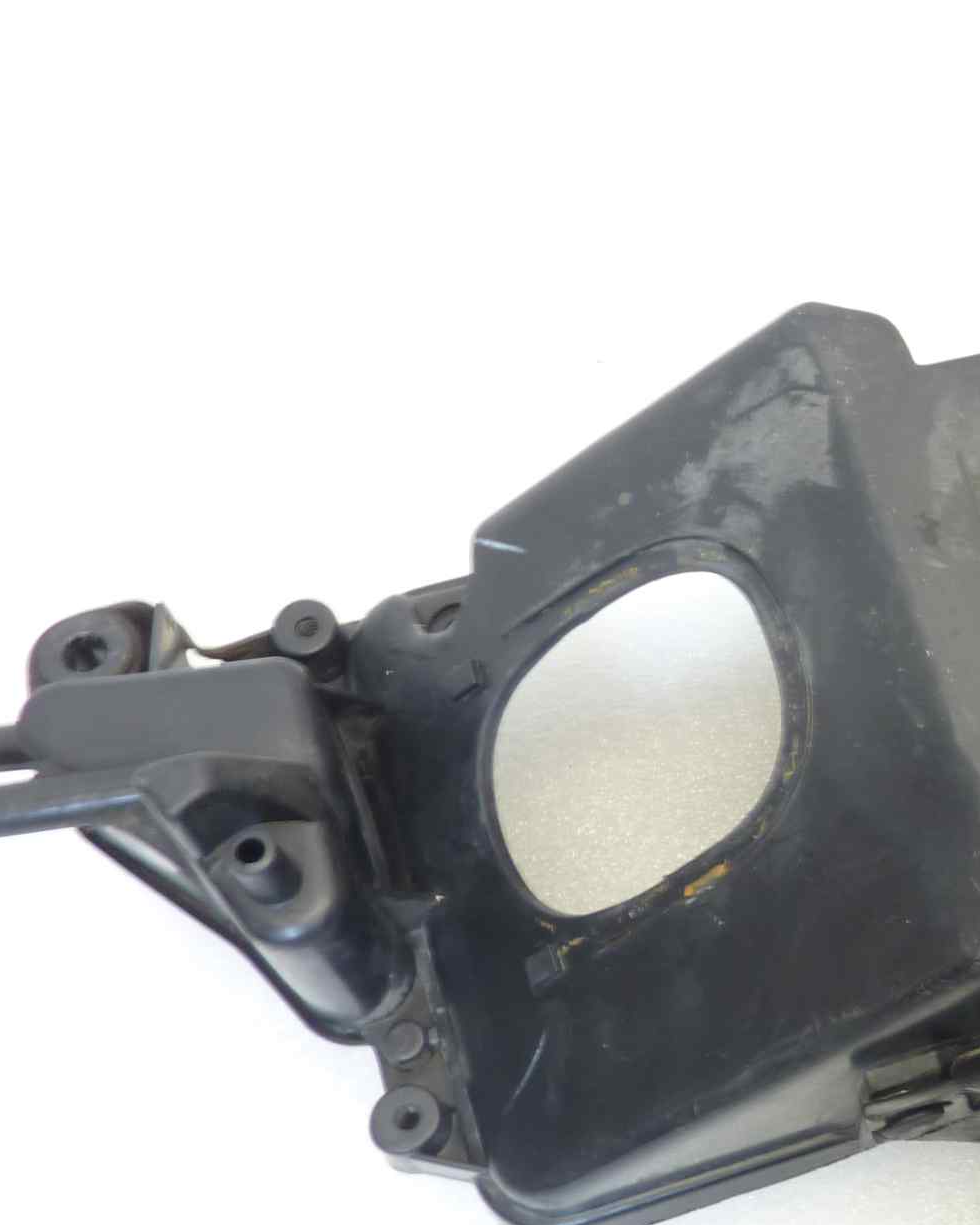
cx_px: 1149
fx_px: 1849
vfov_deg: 36.6
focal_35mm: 51
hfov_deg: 26.6
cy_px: 715
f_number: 3.3
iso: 80
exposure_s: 1/10
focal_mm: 4.1
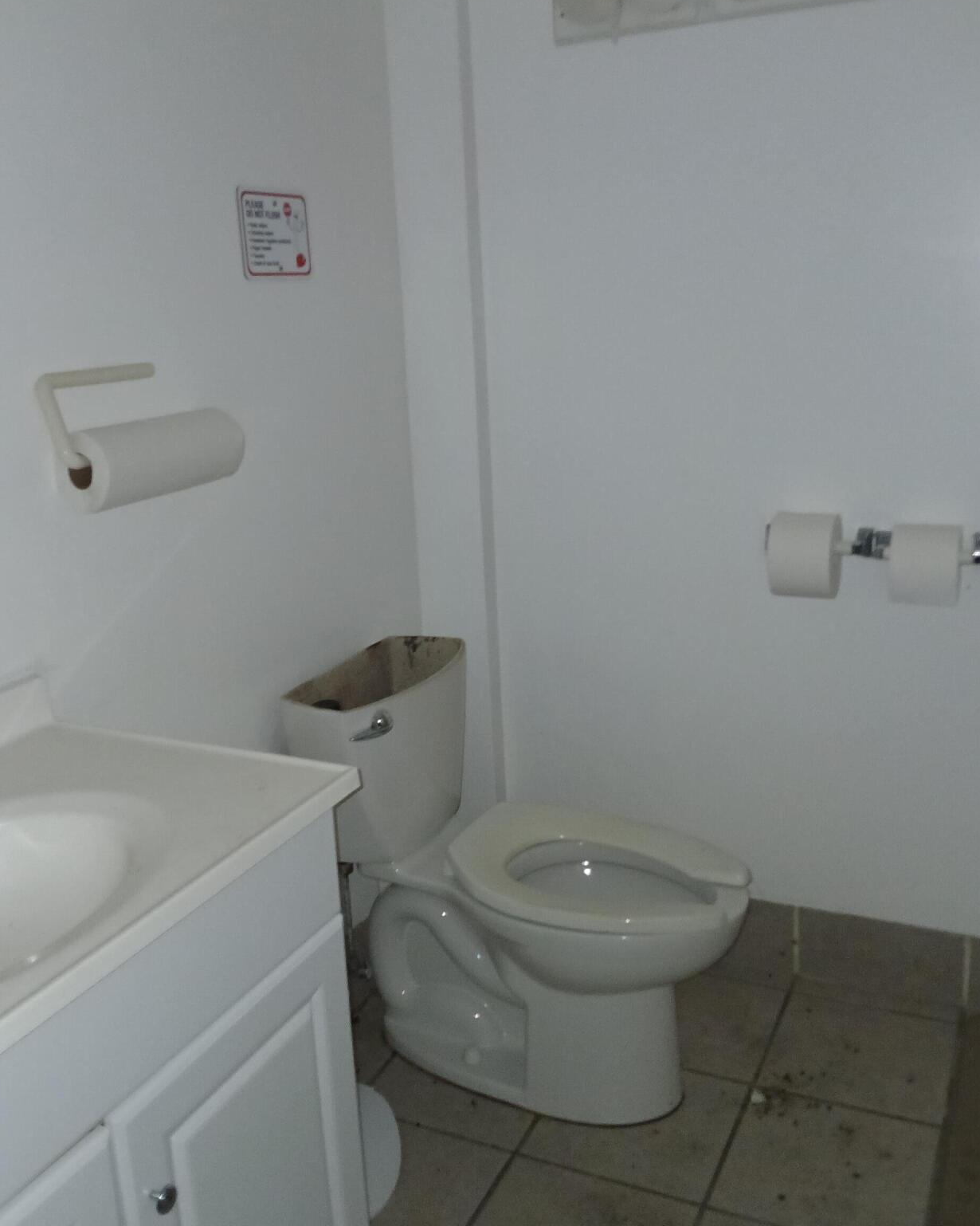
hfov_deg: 44.5
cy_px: 595
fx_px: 1197
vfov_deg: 54.2
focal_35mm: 33
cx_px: 470
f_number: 1.8
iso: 250
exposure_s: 1/30
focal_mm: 3.98
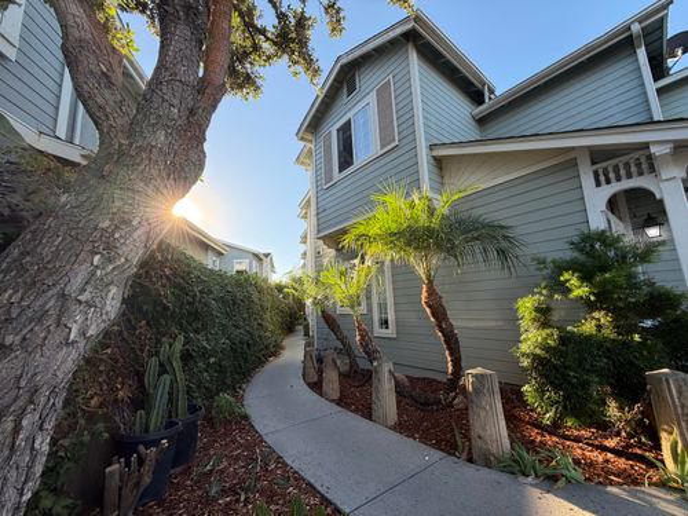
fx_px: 278
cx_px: 344
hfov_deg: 102.1
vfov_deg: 85.7
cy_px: 258
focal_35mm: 14
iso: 50
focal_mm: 2.22
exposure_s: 1/220
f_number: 2.2
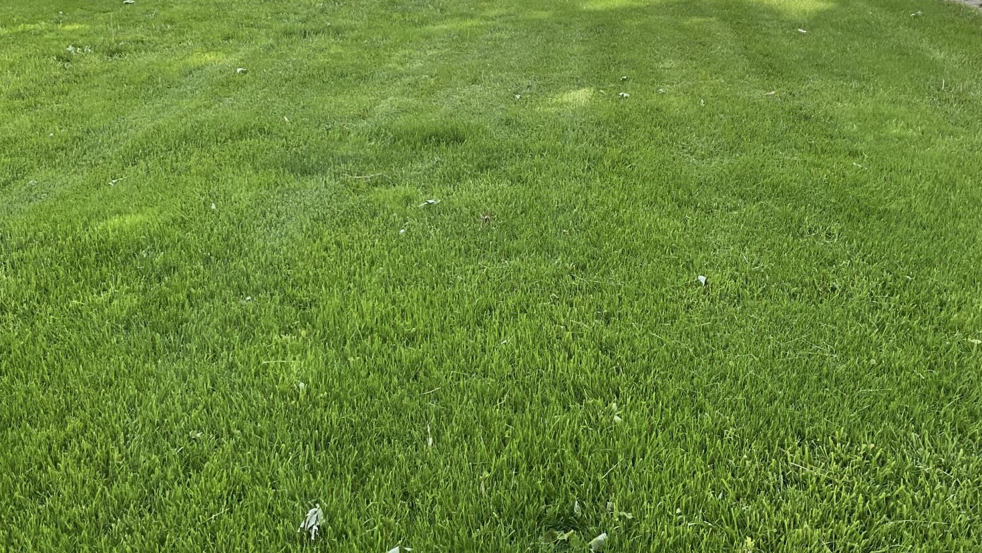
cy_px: 182
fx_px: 1120
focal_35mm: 43
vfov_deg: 27.5
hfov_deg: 47.4
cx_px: 493
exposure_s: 1/457
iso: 16
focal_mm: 3
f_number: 1.8
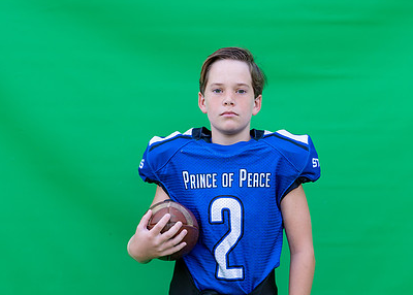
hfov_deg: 26.1
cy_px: 195
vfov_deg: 18.8
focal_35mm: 76
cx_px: 231
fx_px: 892
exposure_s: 1/320
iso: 200
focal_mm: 50
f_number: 2.8
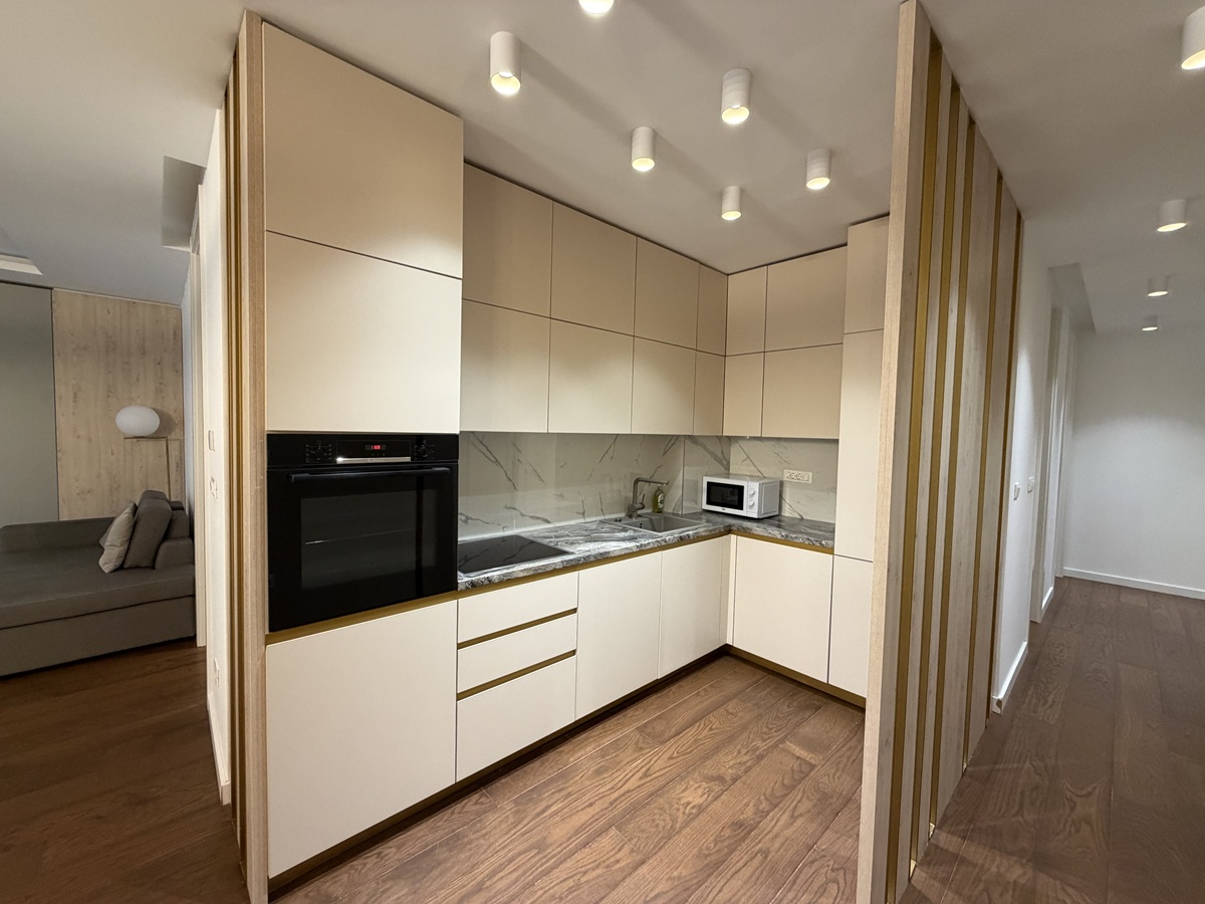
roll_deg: -0.9
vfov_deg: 85.7
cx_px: 602
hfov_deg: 102.1
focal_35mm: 14
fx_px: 487
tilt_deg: -3.0
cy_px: 452
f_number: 2.2
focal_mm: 2.22
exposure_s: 1/50
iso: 320
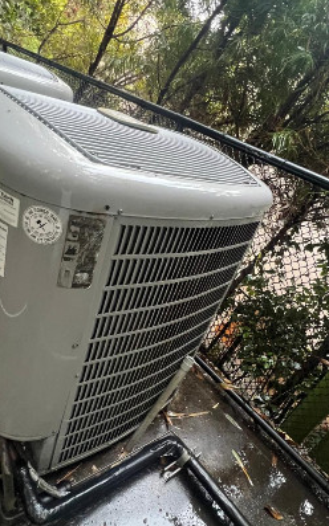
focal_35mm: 31
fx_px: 445
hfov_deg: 40.6
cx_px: 166
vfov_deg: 61.2
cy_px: 283
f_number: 1.8
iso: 32
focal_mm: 4.2
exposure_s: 1/2105
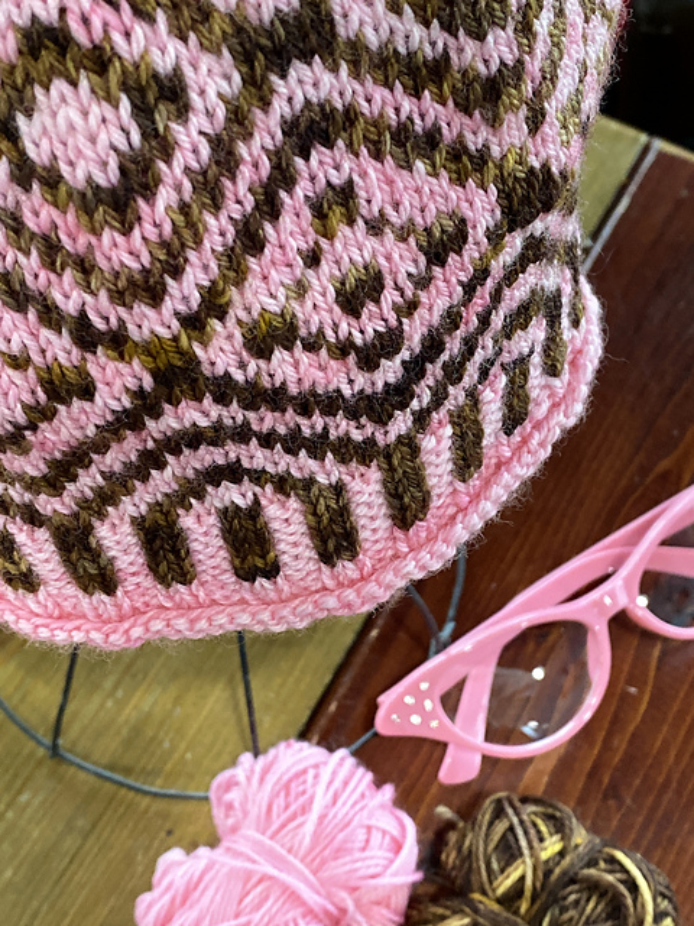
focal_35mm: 52
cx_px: 347
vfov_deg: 36.8
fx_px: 1390
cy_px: 463
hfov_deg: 28.0
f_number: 1.8
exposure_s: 1/60
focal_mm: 4.25
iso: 250
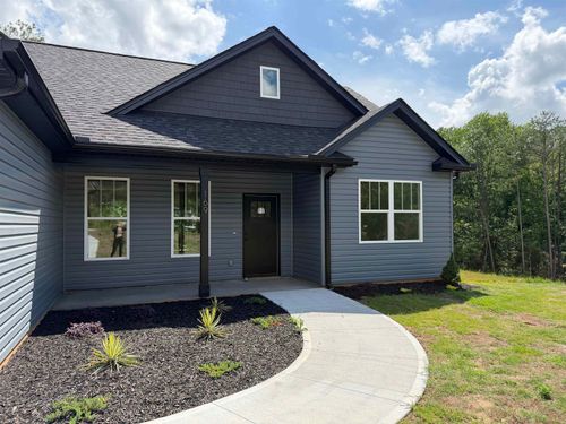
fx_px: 392
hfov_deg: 71.6
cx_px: 283
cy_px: 212
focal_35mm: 24
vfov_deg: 56.8
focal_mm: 6.76
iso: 100
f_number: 1.78
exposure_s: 1/3584
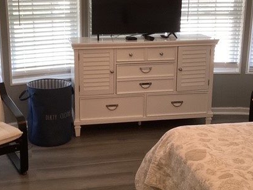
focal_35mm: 49
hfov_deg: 38.7
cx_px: 97
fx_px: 358
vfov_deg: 29.4
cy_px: 60
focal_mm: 3.3
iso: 80
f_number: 2.4
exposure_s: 1/50
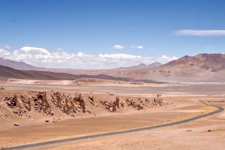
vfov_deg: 20.0
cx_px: 140
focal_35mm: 68
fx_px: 425
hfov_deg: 29.5
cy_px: 68
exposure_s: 1/3200
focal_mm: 50
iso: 640
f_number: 10
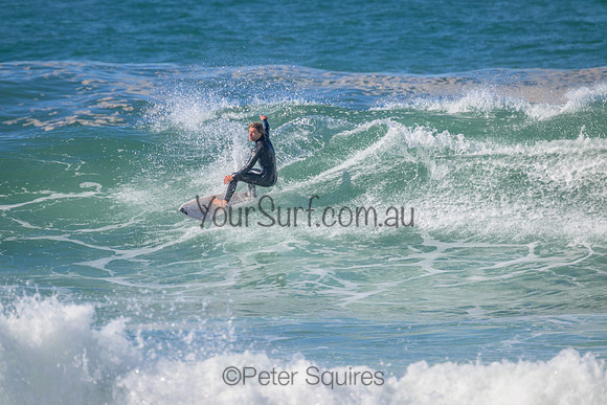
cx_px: 304
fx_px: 13491
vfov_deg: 1.7
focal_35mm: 800
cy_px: 202
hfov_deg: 2.6
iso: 1250
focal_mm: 800
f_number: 11
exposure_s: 1/2000
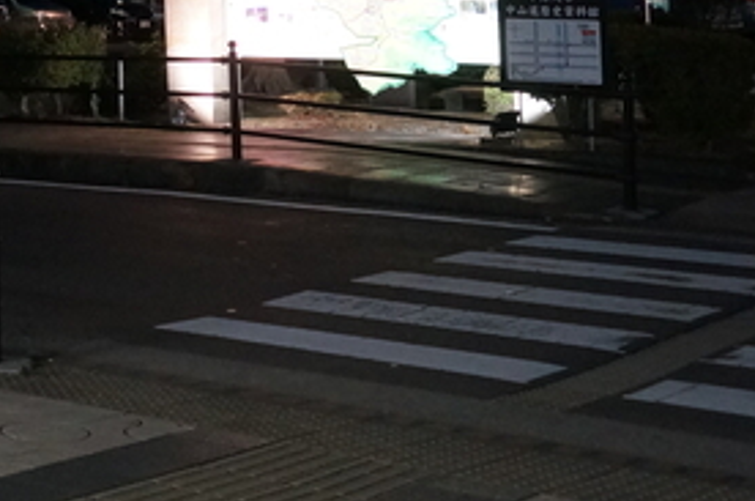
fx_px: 1863
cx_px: -298
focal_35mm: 89
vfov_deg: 14.5
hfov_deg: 20.4
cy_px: -189
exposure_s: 1/60
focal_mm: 16
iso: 1600
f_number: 4
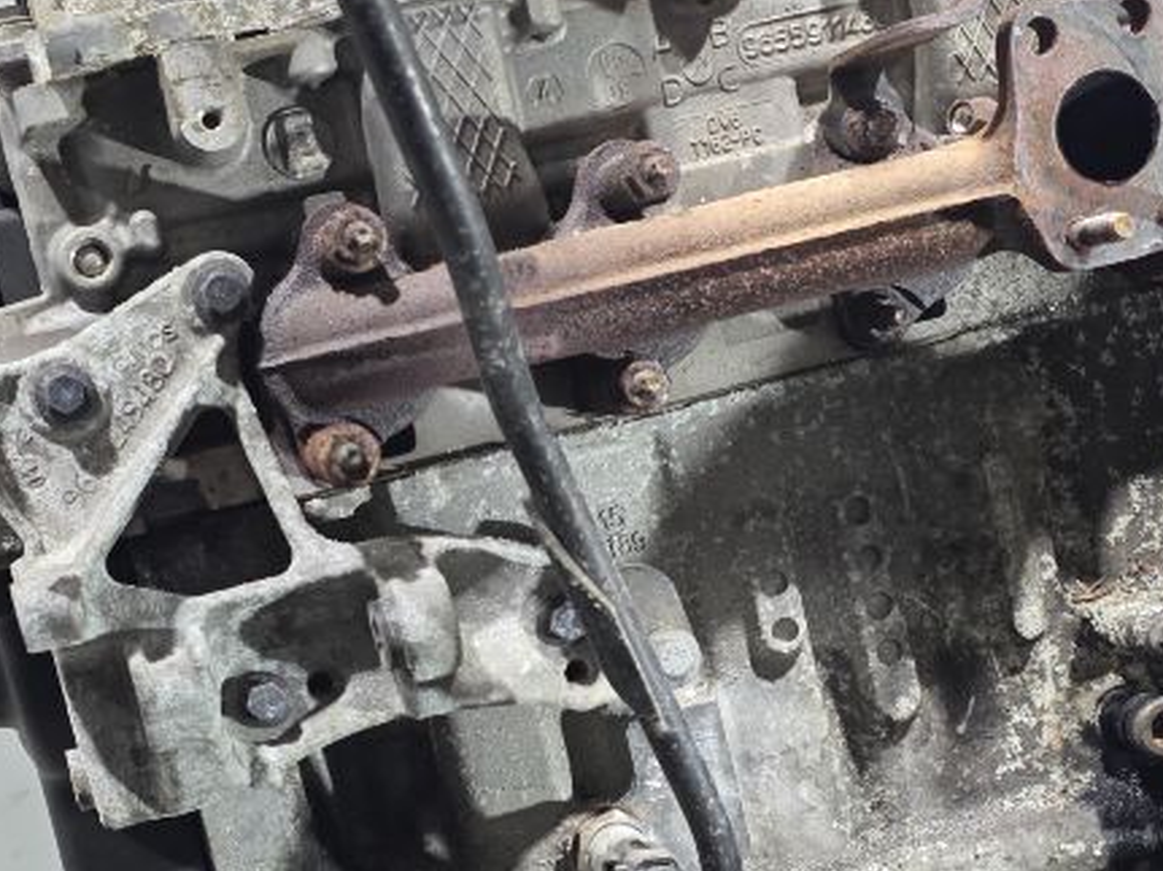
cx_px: 523
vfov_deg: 22.8
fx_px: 2150
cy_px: 580
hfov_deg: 30.3
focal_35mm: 64
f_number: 1.7
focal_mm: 6.3
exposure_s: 1/100
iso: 320
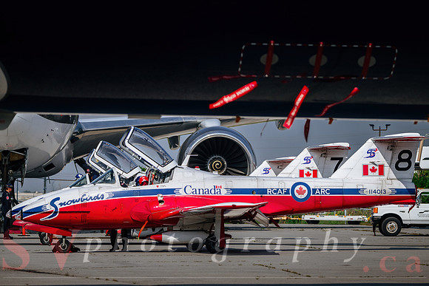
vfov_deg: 5.6
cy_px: 152
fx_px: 2946
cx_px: 227
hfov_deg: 8.3
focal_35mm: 247
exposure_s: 1/400
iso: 100
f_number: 5.6
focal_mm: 230
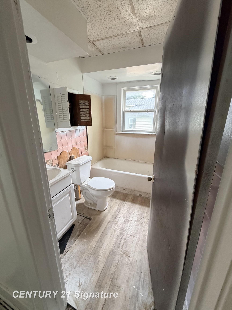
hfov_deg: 85.7
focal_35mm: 14
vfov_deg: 102.1
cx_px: 116
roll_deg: -1.0
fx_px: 125
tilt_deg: -16.8
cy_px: 155
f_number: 2.2
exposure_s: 1/84
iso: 320
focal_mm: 2.22
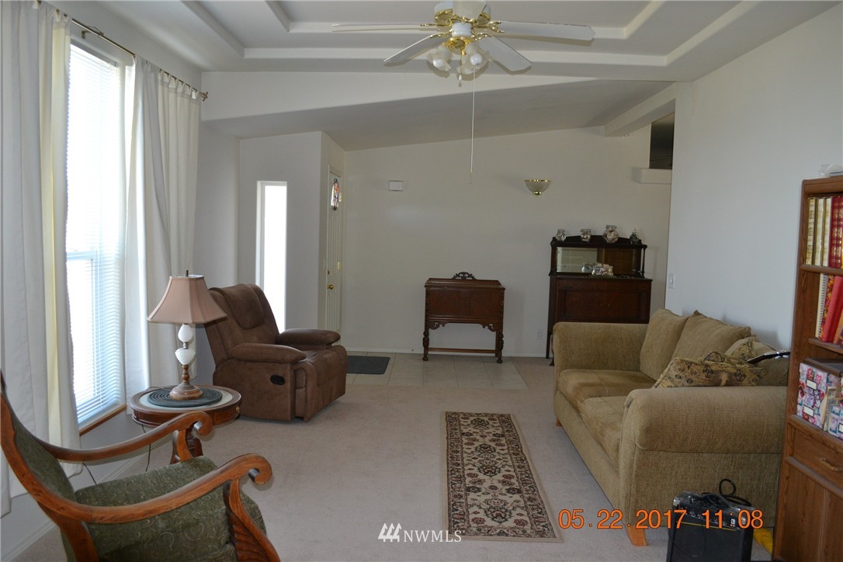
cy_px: 281
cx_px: 422
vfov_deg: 47.9
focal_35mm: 27
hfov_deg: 67.4
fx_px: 632
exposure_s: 1/60
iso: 400
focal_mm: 18
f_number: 3.5
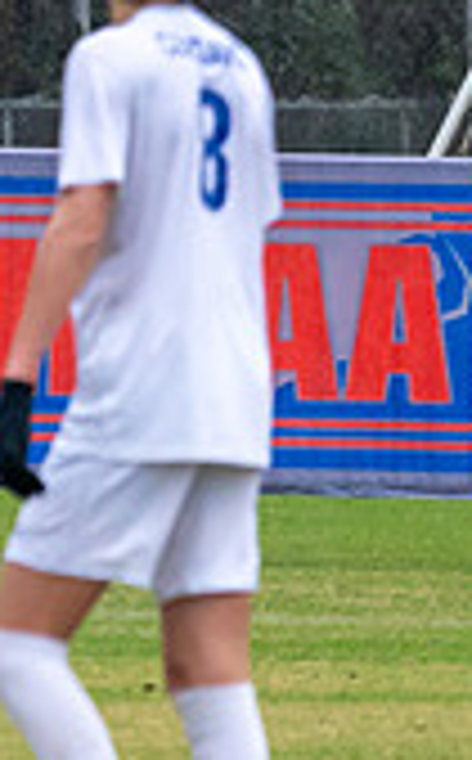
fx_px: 32596
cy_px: 320
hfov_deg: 0.8
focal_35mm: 1577
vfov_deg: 1.3
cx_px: 1497
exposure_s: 1/1000
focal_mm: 244
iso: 3200
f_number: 5.6
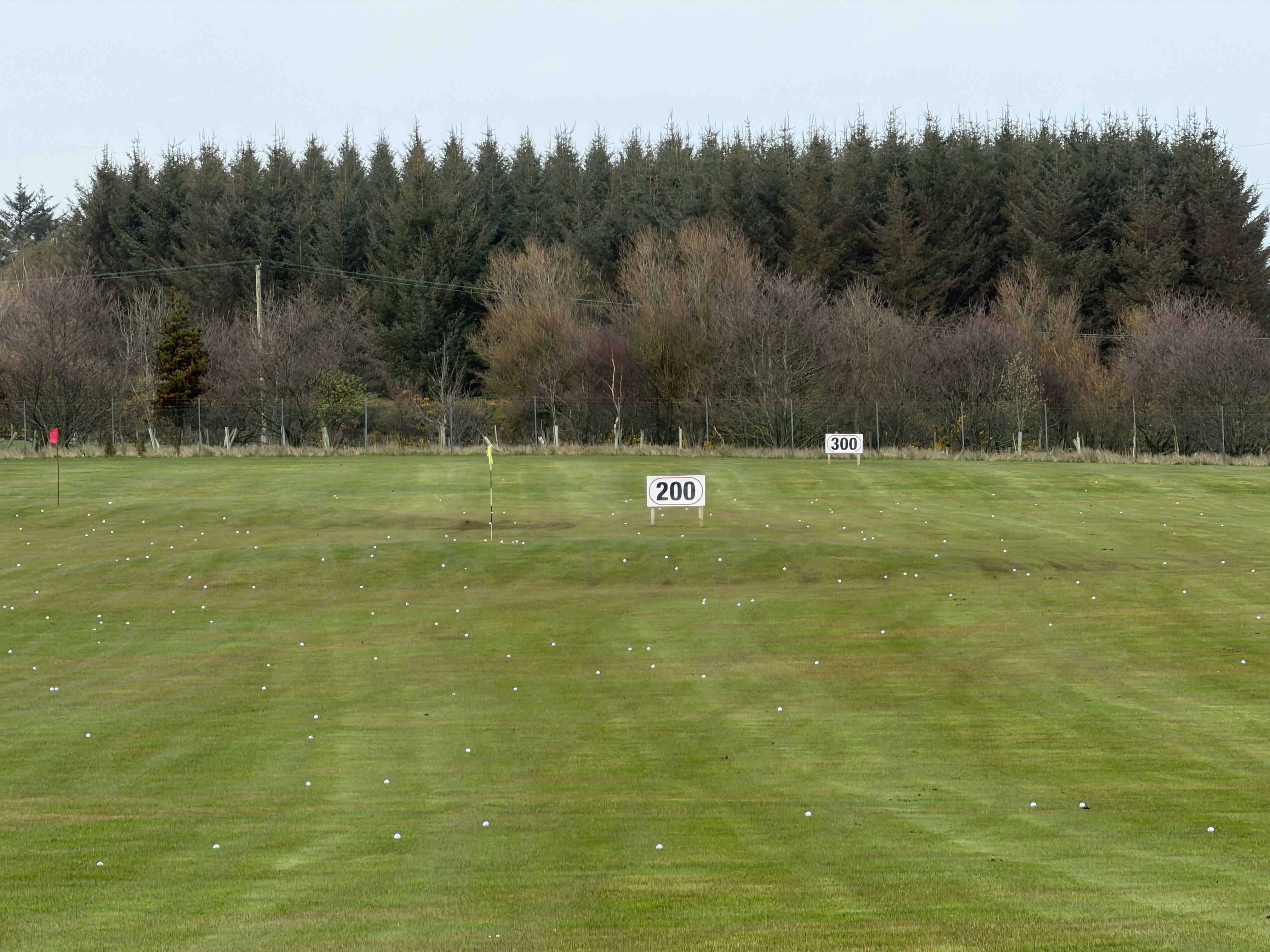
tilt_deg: -0.4
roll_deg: +1.8
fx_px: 7338
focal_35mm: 200
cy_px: 476
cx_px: 635
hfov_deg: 9.9
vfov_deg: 7.4
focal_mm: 16.89
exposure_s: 1/455
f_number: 2.8
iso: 50
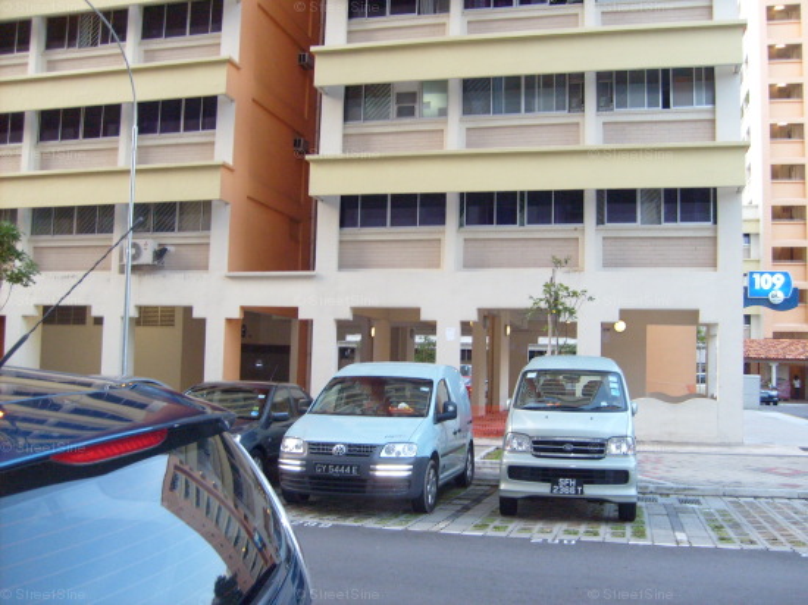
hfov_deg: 52.6
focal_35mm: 35
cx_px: 404
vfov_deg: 40.7
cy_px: 302
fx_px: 817
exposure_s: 1/45
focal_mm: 5.8
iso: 160
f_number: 2.8
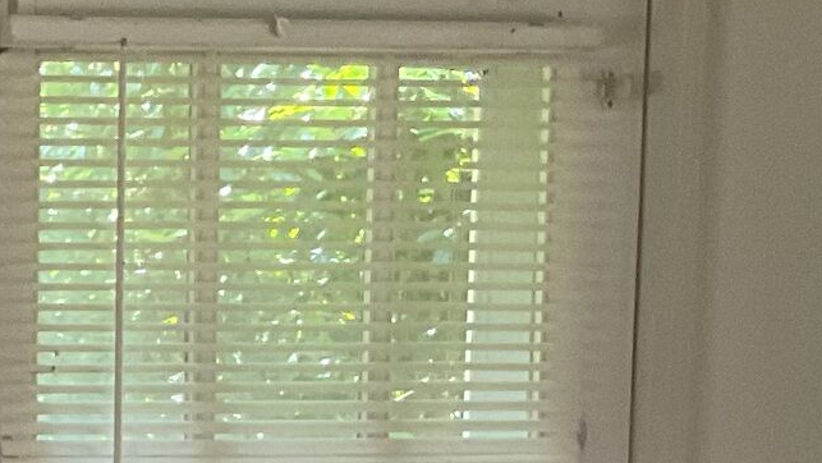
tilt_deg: -10.5
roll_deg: -0.7
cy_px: 1077
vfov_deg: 7.5
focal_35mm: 151
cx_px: -340
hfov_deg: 13.5
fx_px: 3292
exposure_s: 1/60
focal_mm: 3
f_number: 1.8
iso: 80
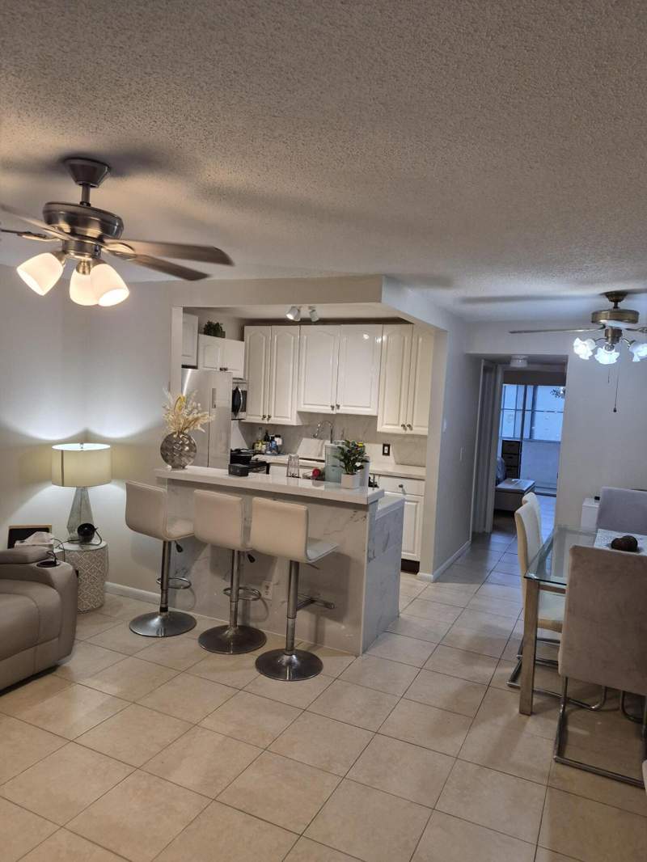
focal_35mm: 23
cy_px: 431
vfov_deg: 73.9
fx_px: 573
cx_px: 324
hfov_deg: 58.9
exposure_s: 1/120
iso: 160
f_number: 1.8
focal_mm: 5.4
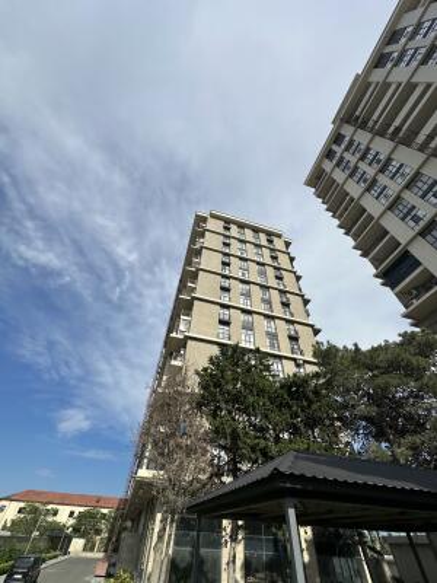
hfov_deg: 85.7
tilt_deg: +48.9
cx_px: 218
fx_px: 236
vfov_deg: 102.1
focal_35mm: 14
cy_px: 292
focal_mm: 2.22
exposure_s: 1/3040
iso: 50
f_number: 2.2
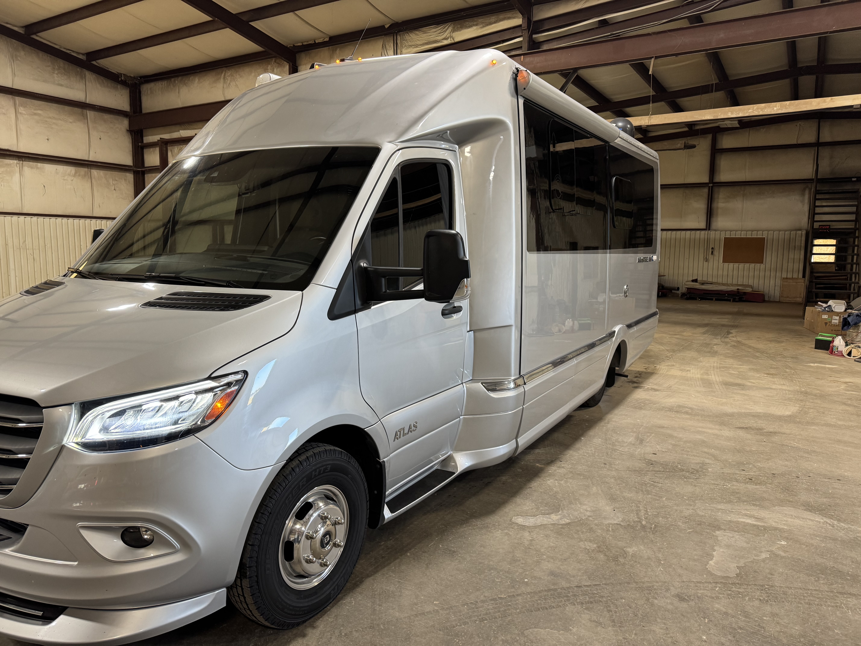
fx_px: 597
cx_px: 430
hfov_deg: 71.6
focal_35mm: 24
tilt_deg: -6.6
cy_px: 323
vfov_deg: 56.8
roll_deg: -0.6
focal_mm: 6.76
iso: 200
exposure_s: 1/60
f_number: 1.78
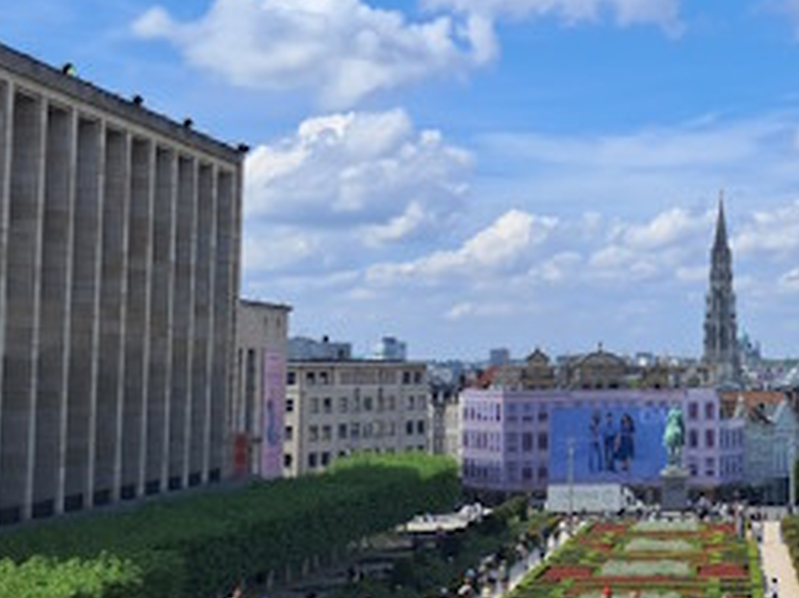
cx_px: 697
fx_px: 1615
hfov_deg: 27.0
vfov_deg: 20.9
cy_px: 175
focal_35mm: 70
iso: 50
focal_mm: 4
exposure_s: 1/820
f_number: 1.8
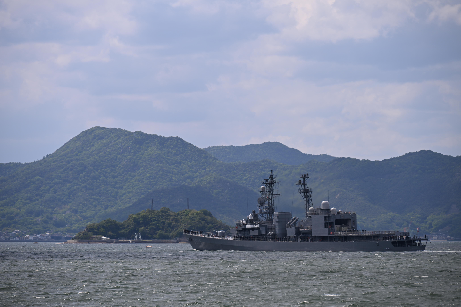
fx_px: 1985
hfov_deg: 13.2
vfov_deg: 8.9
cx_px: 230
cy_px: 154
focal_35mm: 155
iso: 100
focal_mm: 155
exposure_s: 1/800
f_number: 6.3
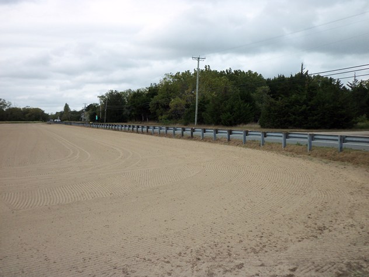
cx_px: 184
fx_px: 362
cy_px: 138
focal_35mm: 34
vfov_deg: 41.8
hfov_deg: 54.0
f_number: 2.9
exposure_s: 1/800
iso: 80
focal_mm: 5.7
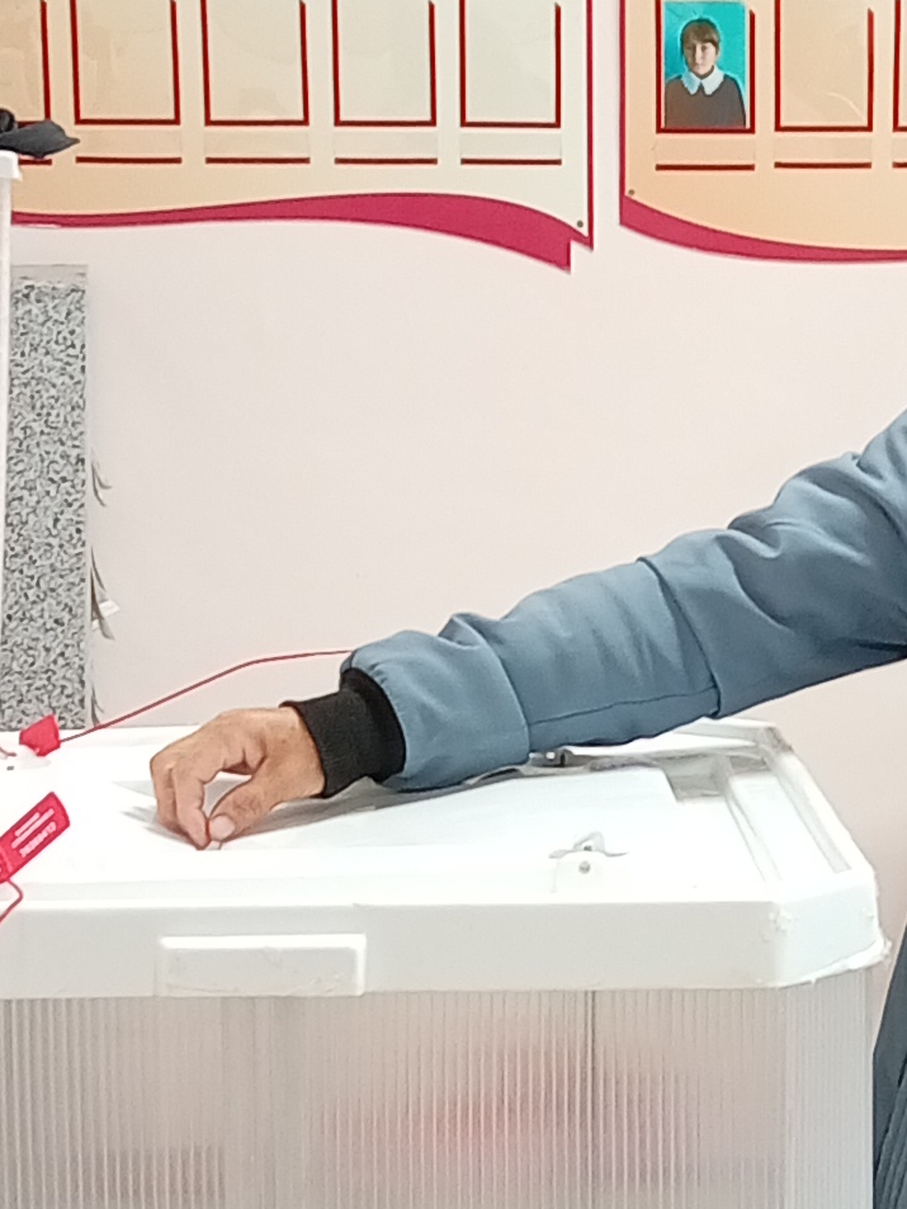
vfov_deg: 18.4
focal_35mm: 107
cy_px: 691
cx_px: 911
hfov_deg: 13.6
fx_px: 3737
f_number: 1.8
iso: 300
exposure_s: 1/25
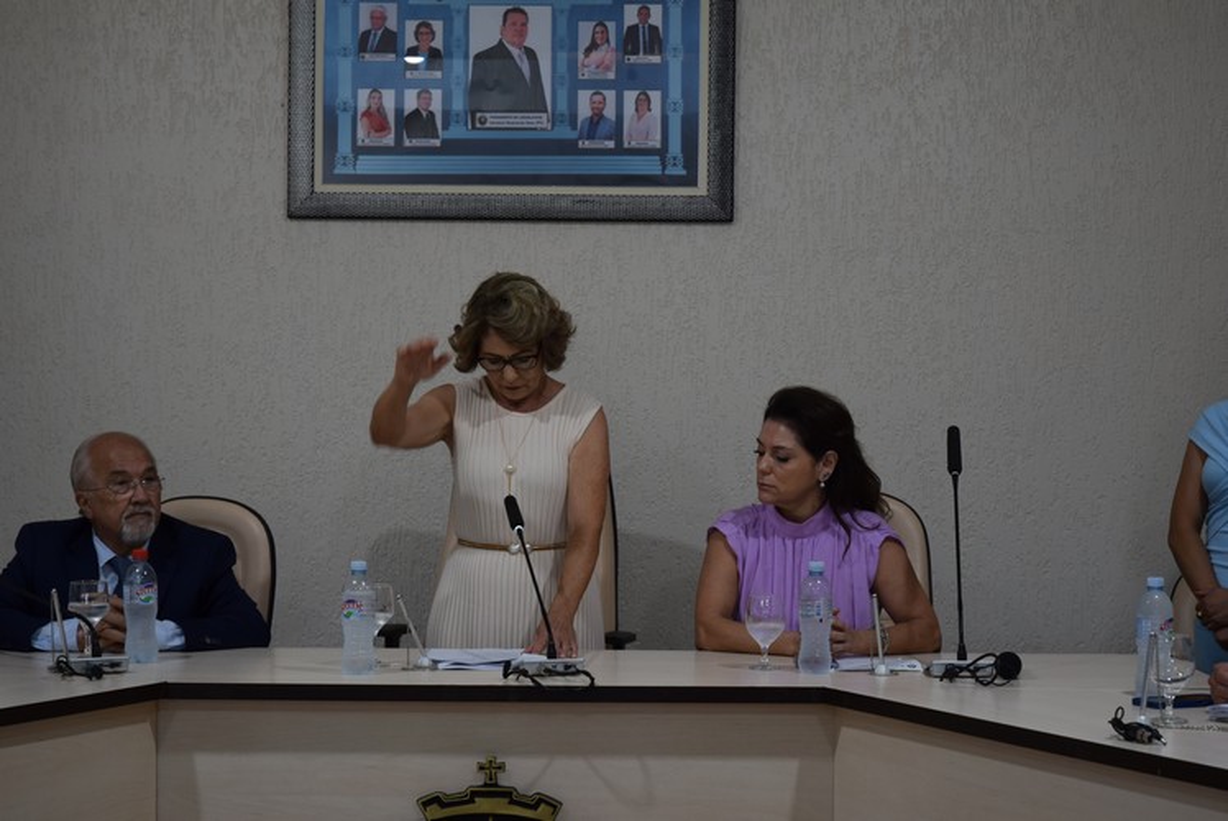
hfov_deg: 27.0
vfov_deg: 18.2
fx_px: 2560
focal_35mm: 75
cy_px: 410
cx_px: 614
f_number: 4.5
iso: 400
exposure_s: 1/60
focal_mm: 50
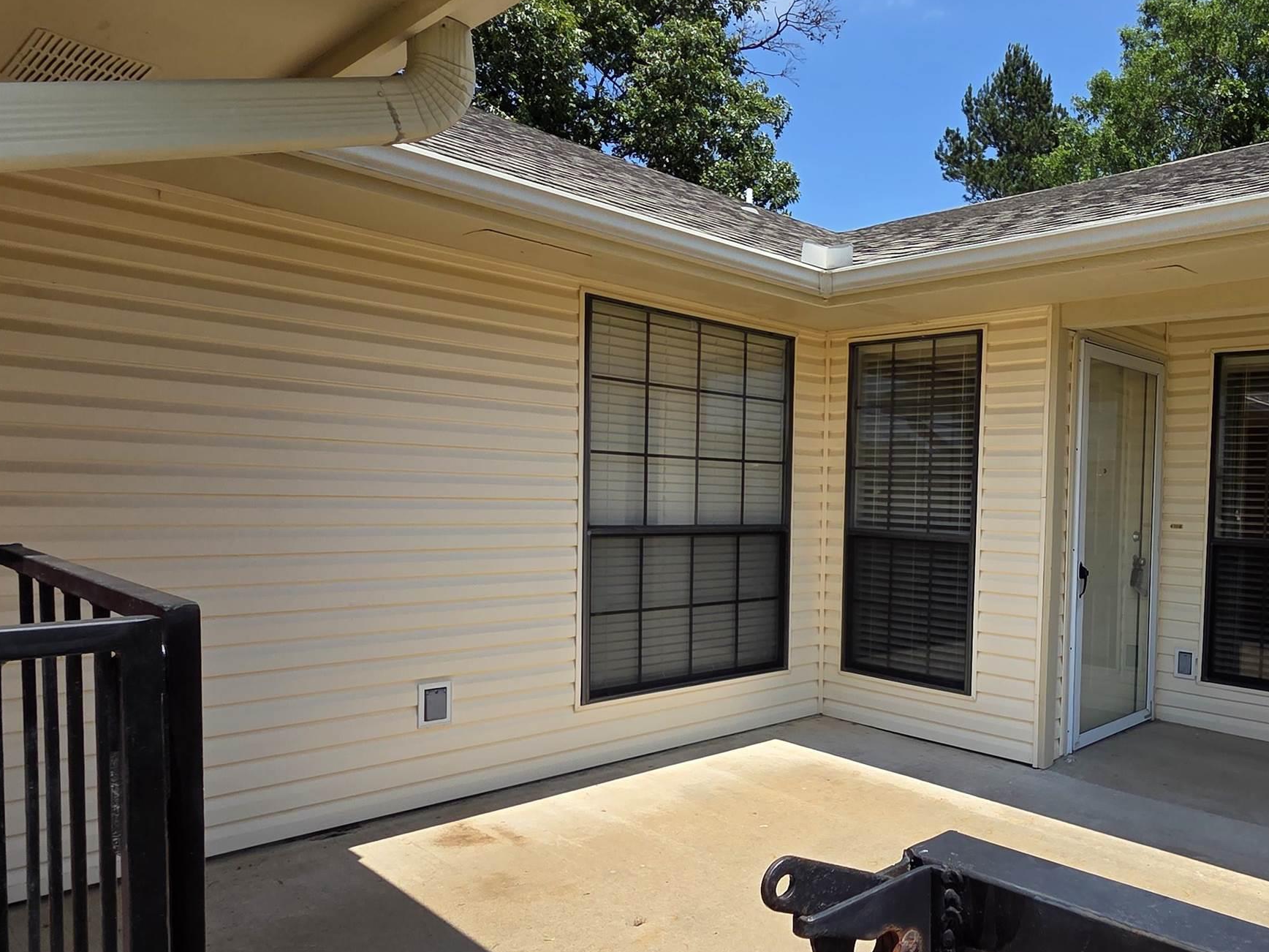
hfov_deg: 68.3
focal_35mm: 23
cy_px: 530
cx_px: 976
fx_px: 843
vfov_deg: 58.7
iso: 50
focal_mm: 2.2
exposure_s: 1/2000
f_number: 2.2
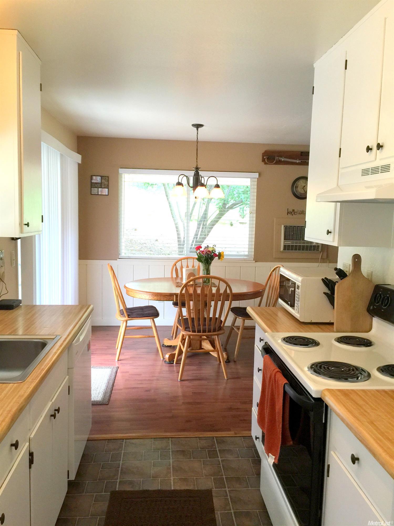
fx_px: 440
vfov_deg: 61.7
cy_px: 263
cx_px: 197
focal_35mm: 29
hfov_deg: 48.2
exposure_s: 1/30
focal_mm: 4.15
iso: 40
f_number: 2.2
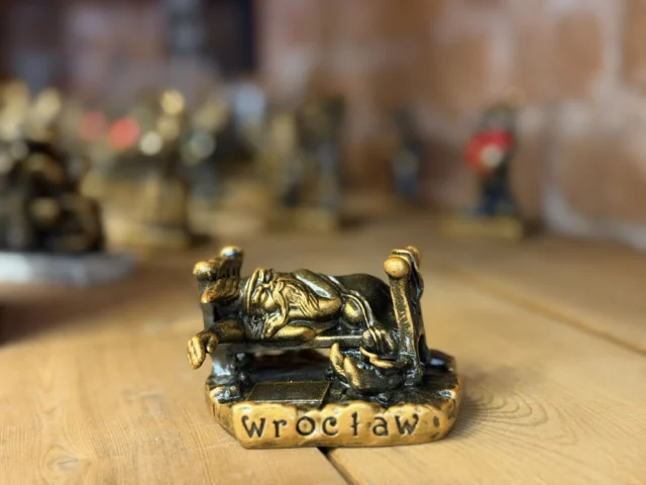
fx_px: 896
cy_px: 242
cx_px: 323
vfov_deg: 30.3
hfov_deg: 39.7
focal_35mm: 48
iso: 500
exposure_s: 1/25
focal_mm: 6.76
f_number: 1.78
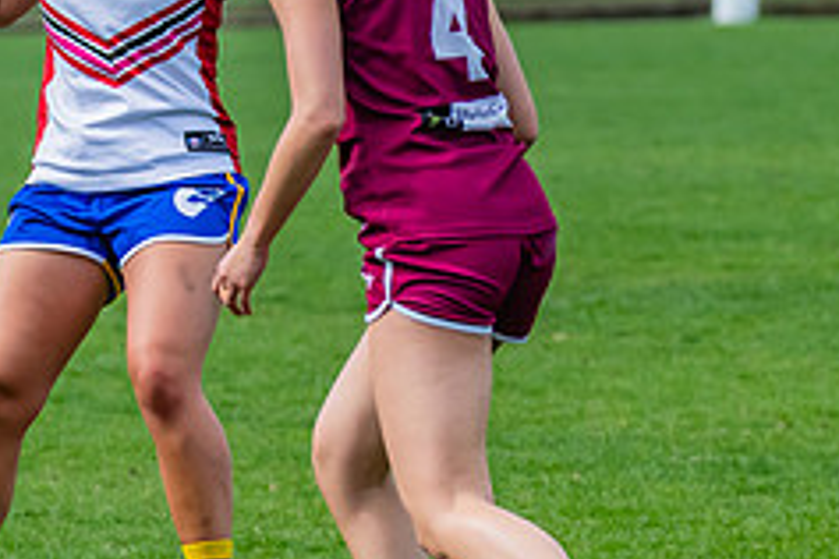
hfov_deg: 3.0
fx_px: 15870
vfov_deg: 2.0
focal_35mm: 681
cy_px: 11
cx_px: -281
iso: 800
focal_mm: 210
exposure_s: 1/1600
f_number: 5.6
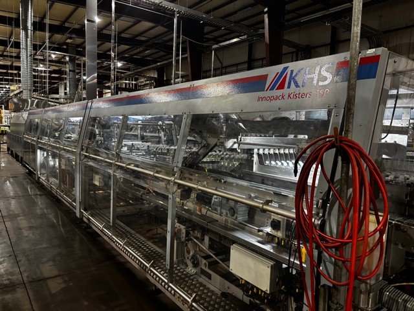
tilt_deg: -5.9
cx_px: 207
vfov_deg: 53.1
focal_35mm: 26
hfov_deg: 67.3
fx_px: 311
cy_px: 156
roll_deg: -2.1
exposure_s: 1/60
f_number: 1.6
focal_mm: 5.96
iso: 400
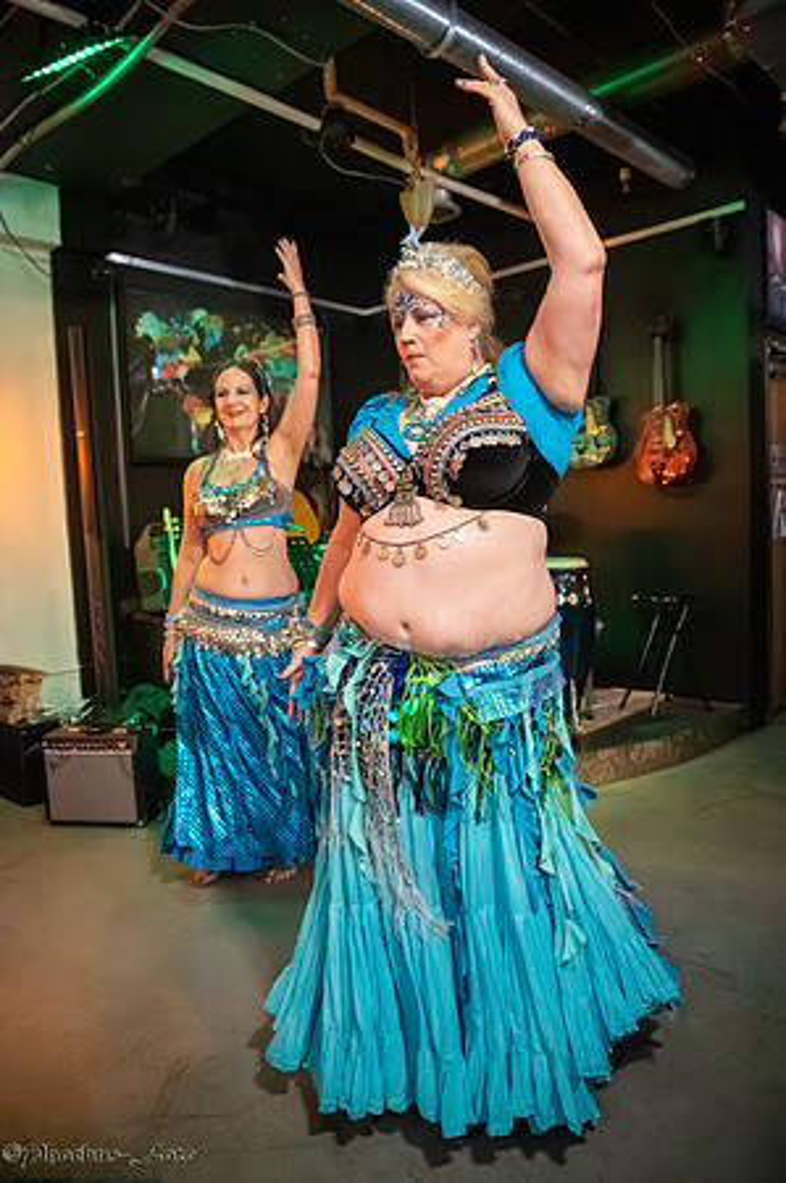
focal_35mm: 24
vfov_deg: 73.8
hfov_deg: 53.0
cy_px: 592
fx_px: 788
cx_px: 393
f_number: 4
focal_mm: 24
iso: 40000
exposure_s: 1/250
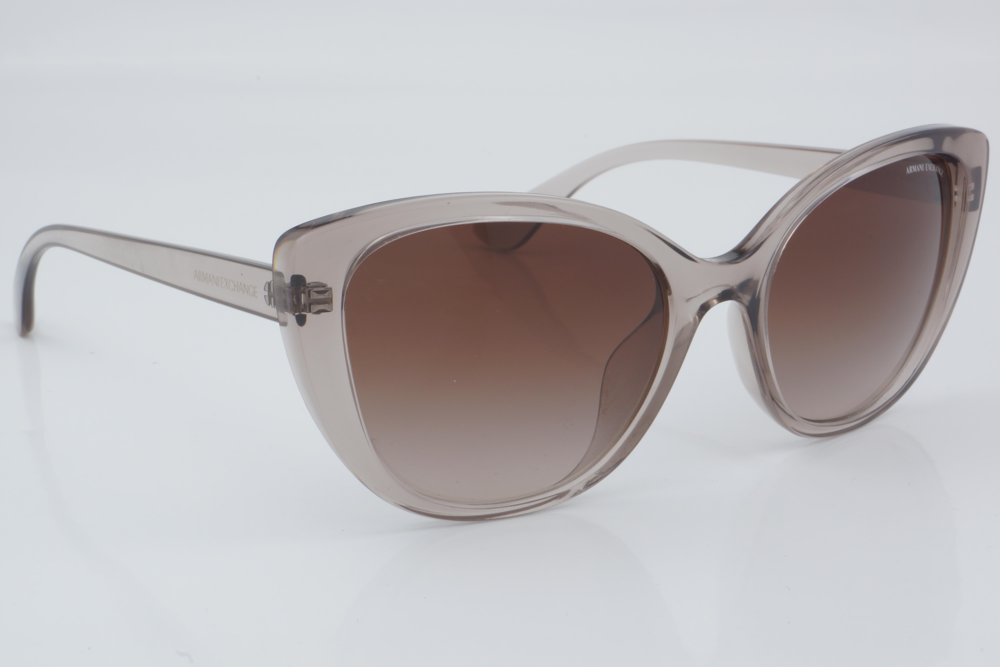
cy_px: 334
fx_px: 2083
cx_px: 500
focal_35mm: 75
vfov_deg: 18.2
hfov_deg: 27.0
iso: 100
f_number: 32
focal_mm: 50
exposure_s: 1/4
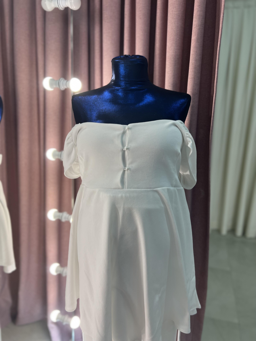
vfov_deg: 67.3
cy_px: 170
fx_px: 256
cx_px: 128
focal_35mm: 26
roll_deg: +0.2
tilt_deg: -13.0
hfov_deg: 53.1
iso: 32
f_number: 1.5
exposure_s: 1/100
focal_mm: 5.7
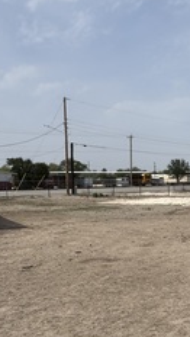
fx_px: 375
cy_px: 205
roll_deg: +1.0
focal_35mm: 42
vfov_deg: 48.0
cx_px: 212
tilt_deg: -5.2
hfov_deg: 26.1
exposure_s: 1/3906
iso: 50
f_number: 2.2
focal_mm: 2.22
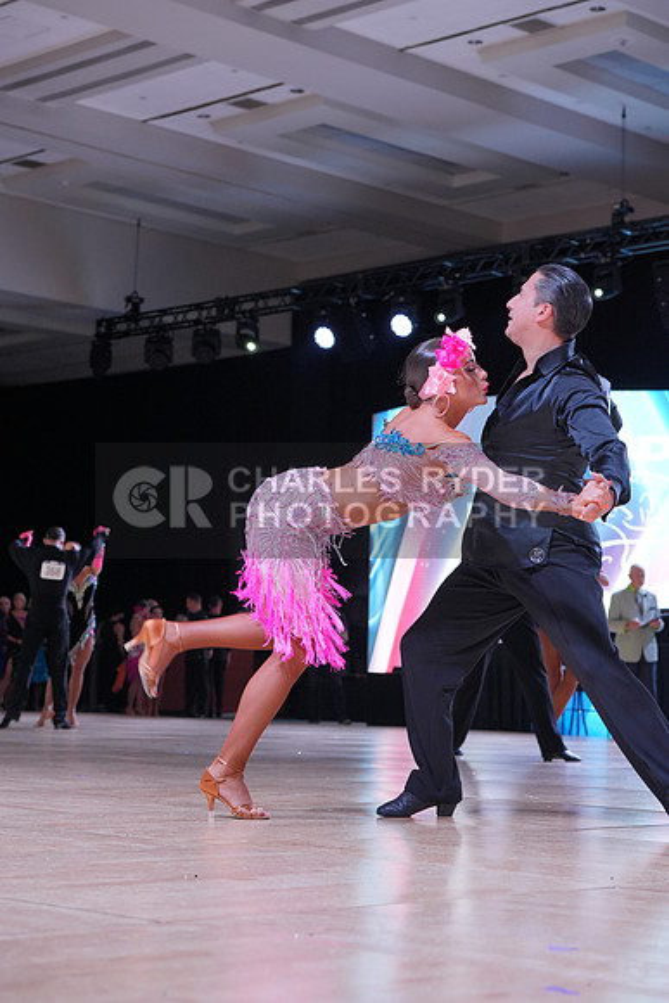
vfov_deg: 28.8
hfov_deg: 19.5
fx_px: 1950
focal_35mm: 70
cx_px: 334
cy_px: 502
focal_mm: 70
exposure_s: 1/400
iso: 2000
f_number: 5.6
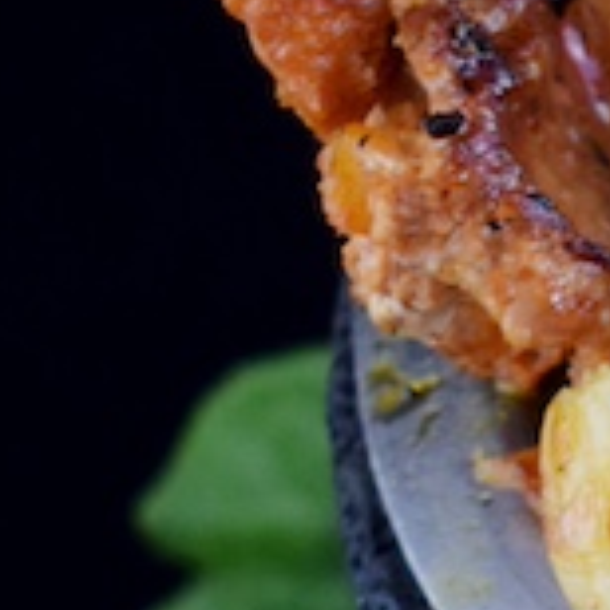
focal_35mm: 424
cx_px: 1878
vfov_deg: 4.1
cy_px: 770
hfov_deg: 4.0
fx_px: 8453
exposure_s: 1/80
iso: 400
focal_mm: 40
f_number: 5
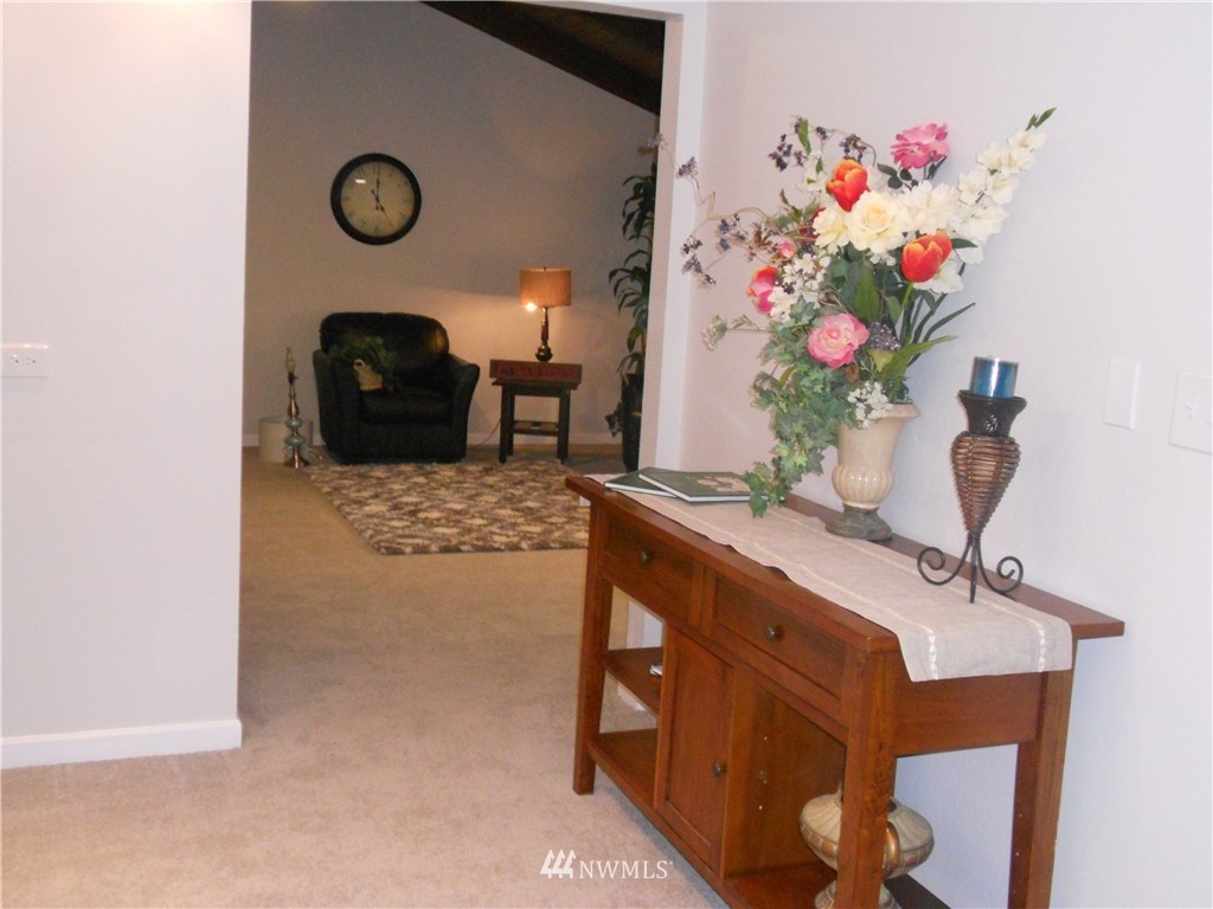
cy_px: 454
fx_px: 1332
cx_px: 606
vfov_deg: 37.7
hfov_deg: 49.0
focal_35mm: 38
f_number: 3.9
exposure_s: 1/30
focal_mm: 6.9
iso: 500
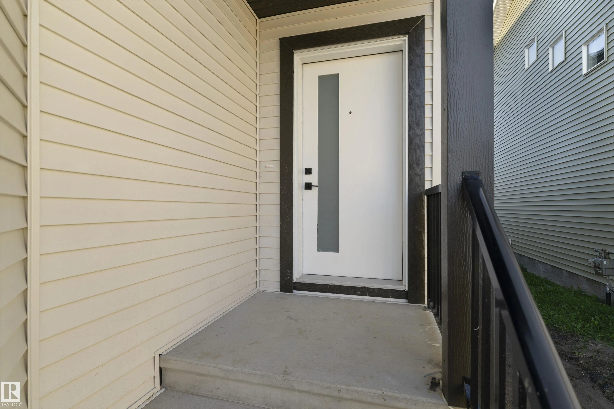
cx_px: 307
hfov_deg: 94.0
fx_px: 287
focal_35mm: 17
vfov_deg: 71.1
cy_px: 204
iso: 200
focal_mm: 16.8
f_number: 5
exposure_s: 1/160
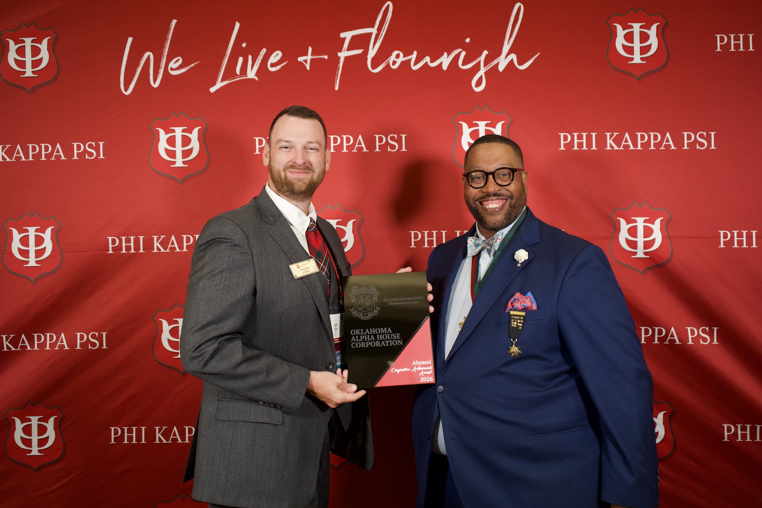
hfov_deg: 55.8
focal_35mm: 34
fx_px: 720
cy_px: 254
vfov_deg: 38.9
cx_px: 381
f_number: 4.5
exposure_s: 1/250
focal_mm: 34
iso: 5000
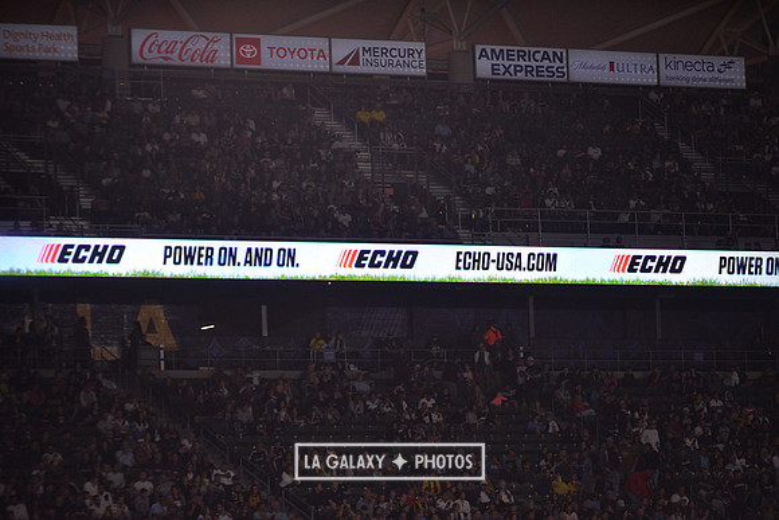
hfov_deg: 11.4
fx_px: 3896
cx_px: 390
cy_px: 260
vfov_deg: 7.6
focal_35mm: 180
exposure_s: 1/3200
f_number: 2.8
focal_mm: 180
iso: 1600
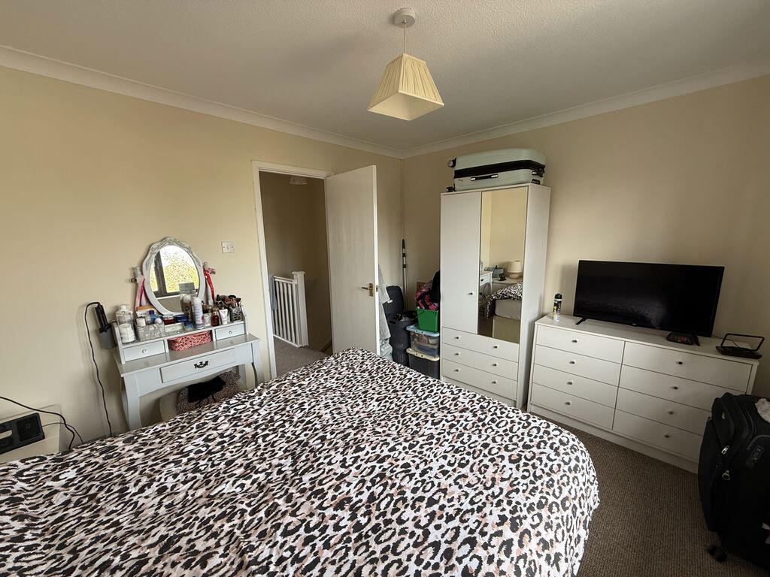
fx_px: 311
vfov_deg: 85.7
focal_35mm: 14
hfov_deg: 102.1
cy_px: 288
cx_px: 385
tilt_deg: -10.3
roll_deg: +0.9
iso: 125
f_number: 2.2
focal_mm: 2.22
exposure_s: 1/99
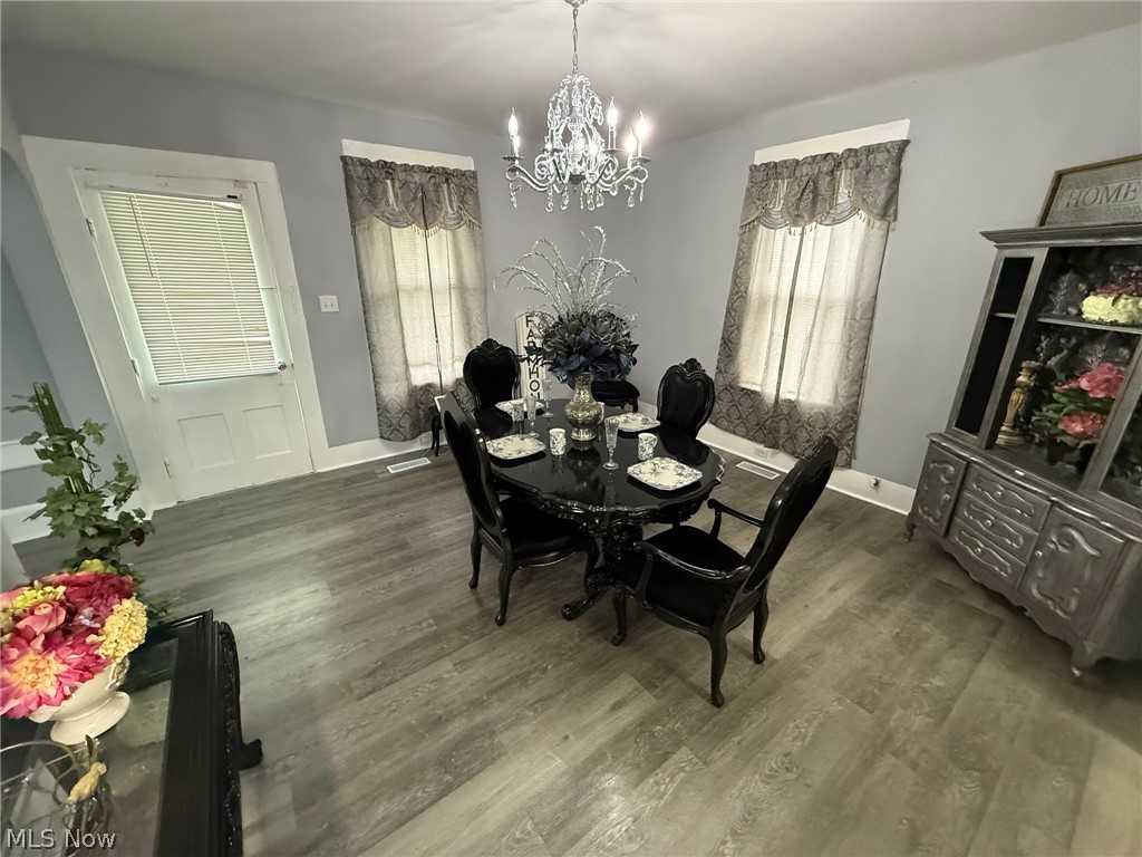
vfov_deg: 85.7
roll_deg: +0.2
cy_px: 428
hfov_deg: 102.1
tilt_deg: -19.0
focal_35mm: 14
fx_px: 462
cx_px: 571
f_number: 2.2
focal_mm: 2.22
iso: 640
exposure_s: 1/60
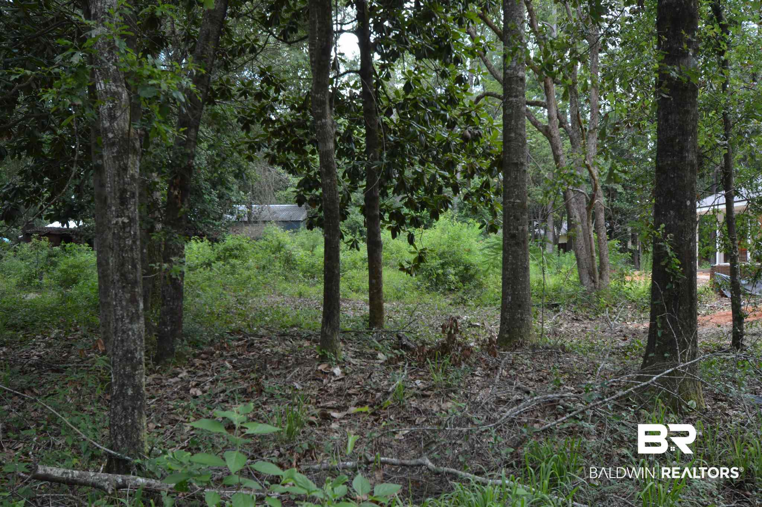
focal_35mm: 36
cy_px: 254
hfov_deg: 53.2
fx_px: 761
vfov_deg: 36.8
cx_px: 381
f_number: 7.1
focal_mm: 24
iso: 400
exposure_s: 1/100
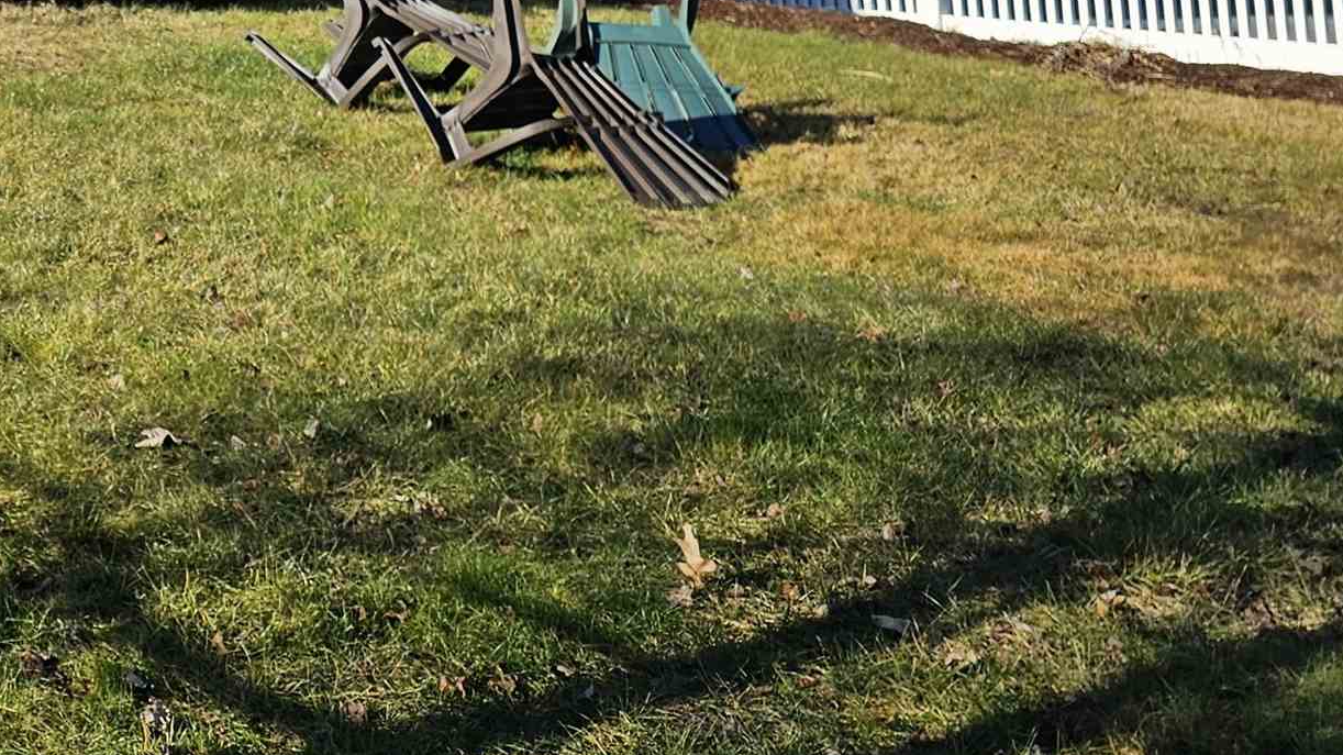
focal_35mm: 63
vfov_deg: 17.2
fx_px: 2243
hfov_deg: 30.0
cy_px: -377
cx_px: -126
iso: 20
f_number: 1.7
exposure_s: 1/1139
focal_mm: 6.3
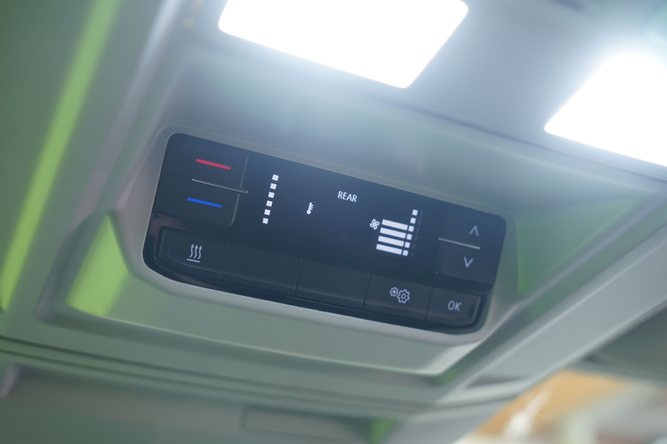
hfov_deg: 42.7
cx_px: 334
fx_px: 852
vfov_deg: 29.2
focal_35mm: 46
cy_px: 222
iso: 800
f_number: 4.5
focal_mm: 46
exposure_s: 1/20
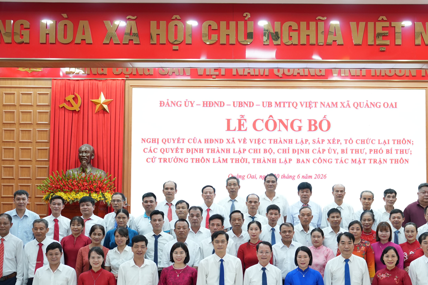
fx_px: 630
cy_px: 177
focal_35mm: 53
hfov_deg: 37.3
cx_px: 263
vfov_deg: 25.5
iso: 800
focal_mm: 33
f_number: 2.8
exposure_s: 1/100
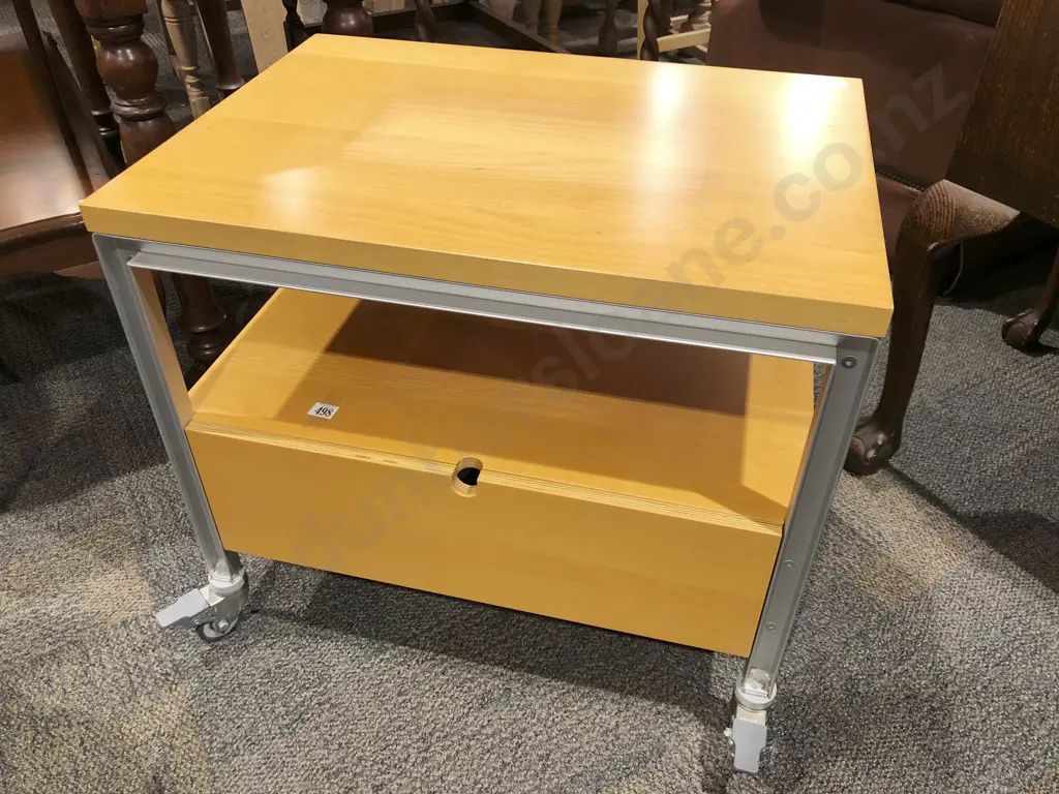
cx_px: 530
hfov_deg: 63.4
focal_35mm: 28
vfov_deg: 49.7
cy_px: 397
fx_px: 857
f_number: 1.8
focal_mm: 3.99
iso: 50
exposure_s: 1/17
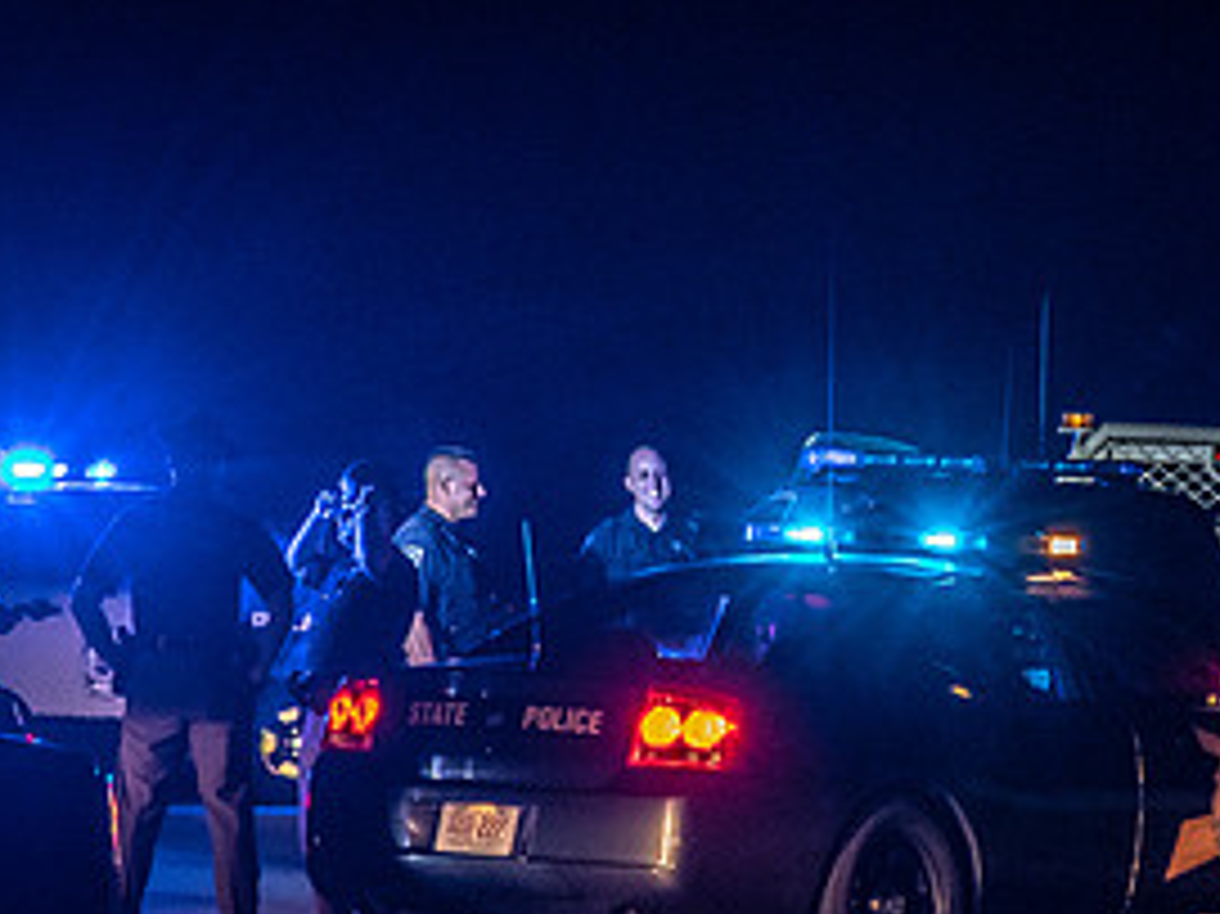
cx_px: 1020
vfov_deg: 2.3
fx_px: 22370
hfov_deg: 3.1
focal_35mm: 635
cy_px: 428
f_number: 5.6
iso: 2000
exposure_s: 1/60
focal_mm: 190
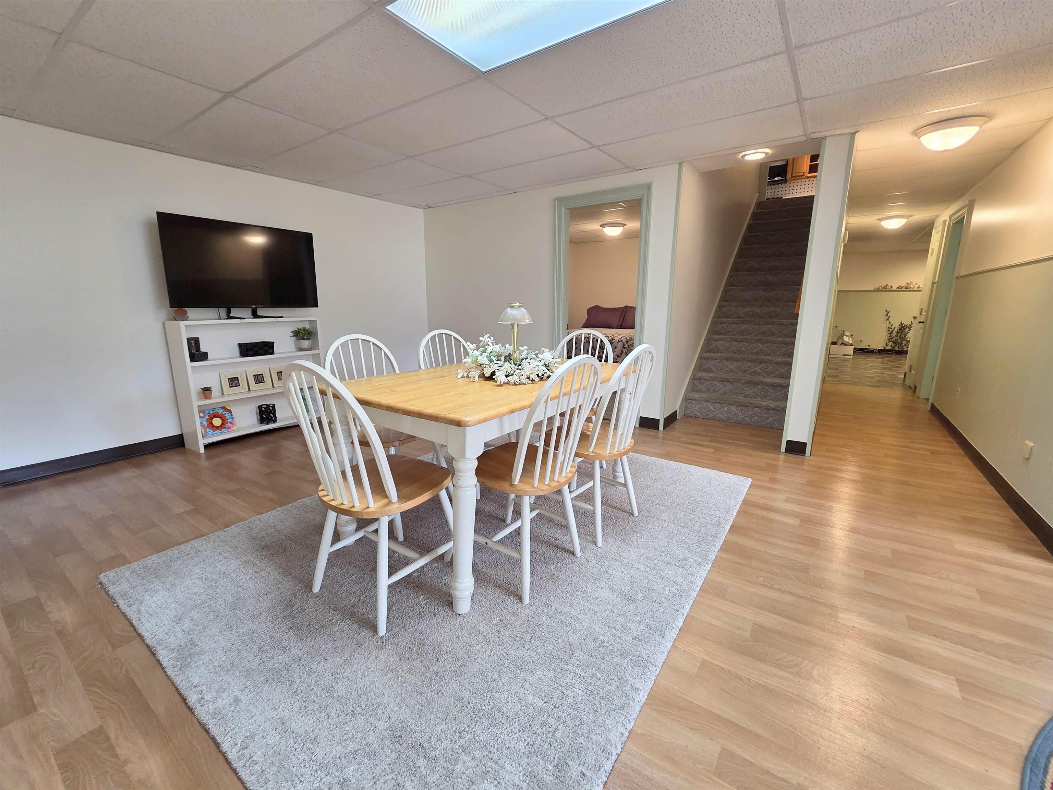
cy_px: 395
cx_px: 526
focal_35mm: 13
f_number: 2.2
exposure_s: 1/60
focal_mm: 2.2
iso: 200
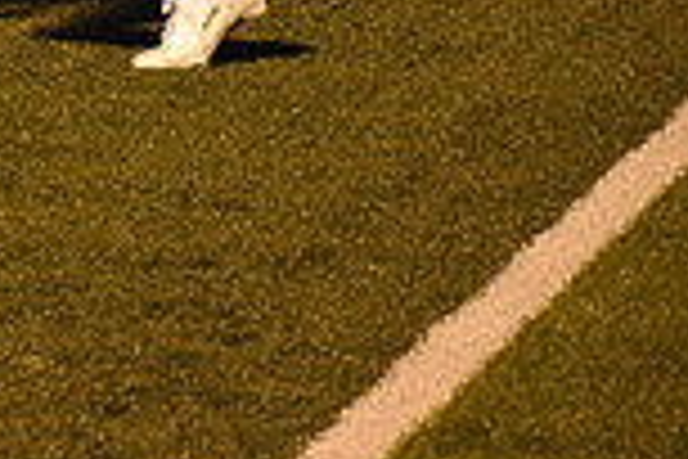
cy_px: -376
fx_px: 7587
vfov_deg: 3.4
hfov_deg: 5.1
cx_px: -567
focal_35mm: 397
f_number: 4.5
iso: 1600
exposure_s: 1/125
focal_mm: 105
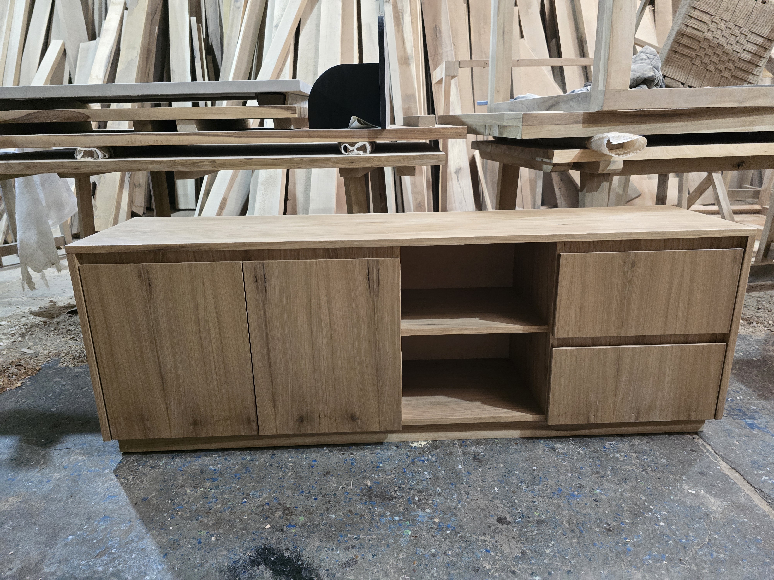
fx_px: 514
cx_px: 387
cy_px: 290
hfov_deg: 73.9
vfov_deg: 58.9
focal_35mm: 23
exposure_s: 1/100
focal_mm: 6.3
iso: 1250
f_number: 1.7
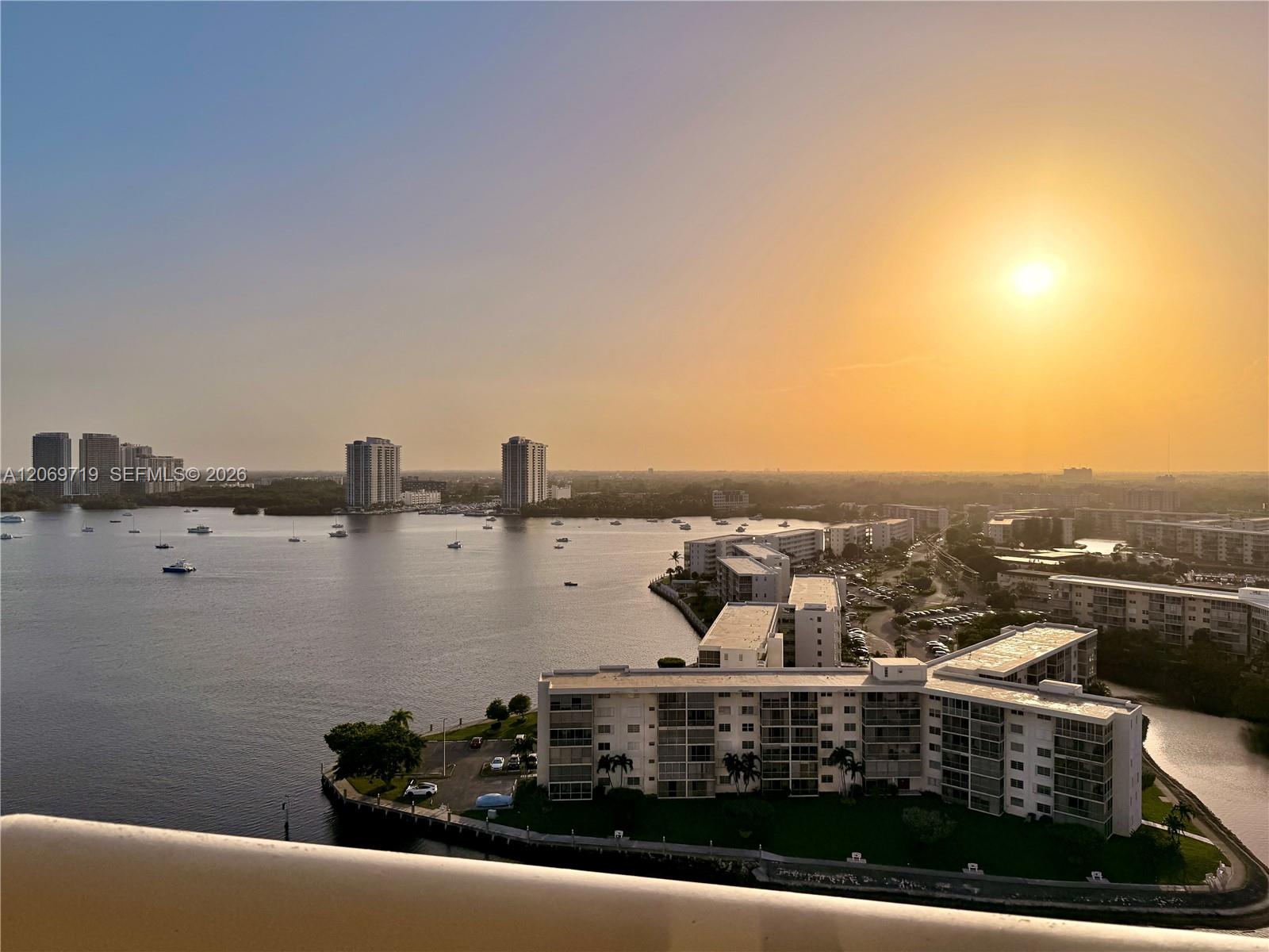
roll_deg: +0.2
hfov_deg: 71.6
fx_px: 880
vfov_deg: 56.8
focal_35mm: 24
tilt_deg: -0.1
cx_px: 634
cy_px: 476
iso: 100
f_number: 1.78
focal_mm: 6.76
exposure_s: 1/22727
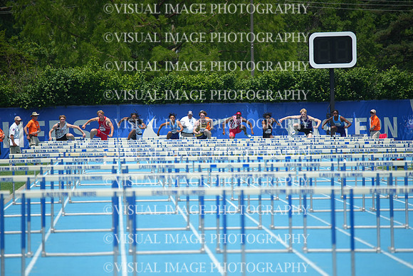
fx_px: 3901
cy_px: 138
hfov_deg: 6.1
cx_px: 206
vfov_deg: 4.0
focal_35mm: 340
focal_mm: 340
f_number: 5.6
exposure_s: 1/2500
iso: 400
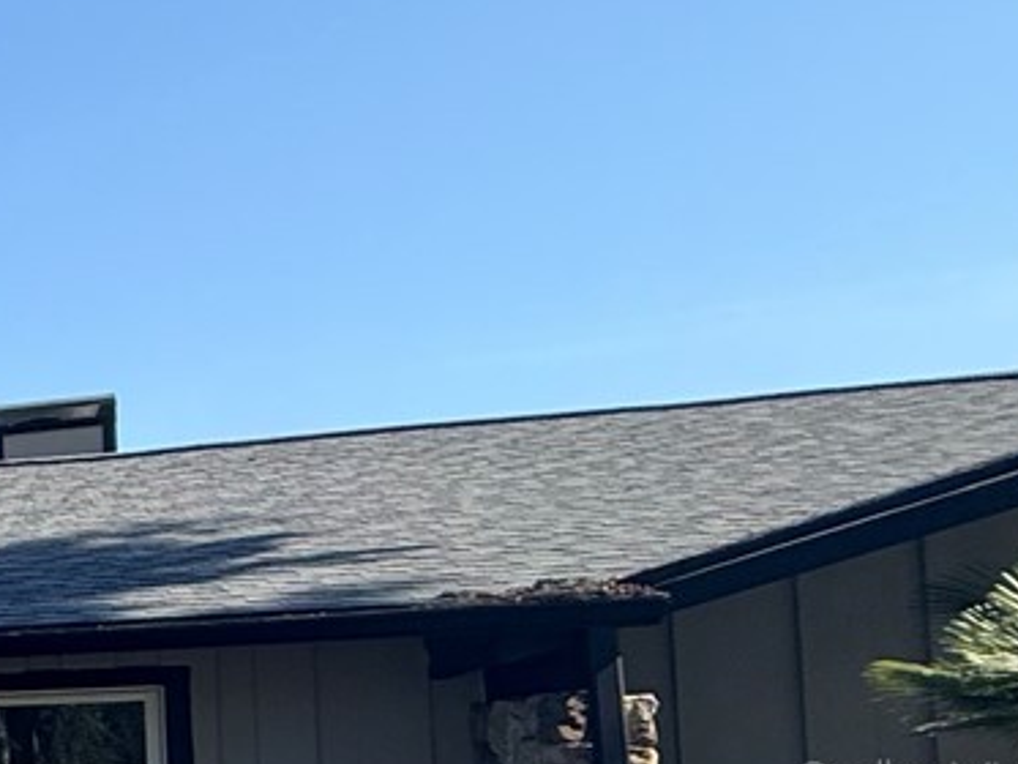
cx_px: -1127
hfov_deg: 18.0
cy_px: 780
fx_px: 1765
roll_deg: +1.5
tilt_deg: +2.7
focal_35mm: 60
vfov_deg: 23.3
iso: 50
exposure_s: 1/1033
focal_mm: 2.22
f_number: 2.2
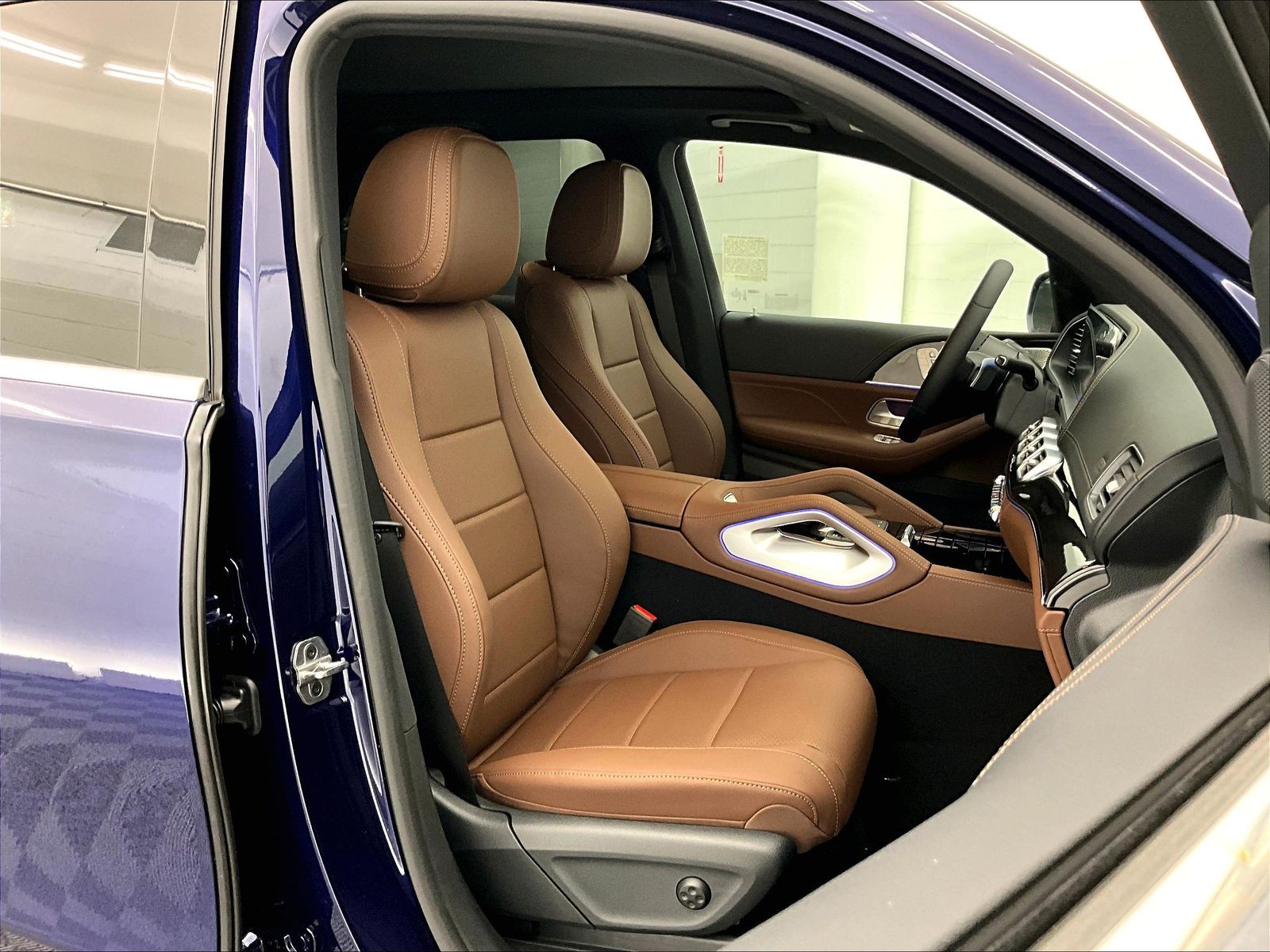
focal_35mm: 29
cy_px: 476
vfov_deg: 48.2
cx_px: 635
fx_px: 1064
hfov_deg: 61.7
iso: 200
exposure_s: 1/40
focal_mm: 3
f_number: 1.8
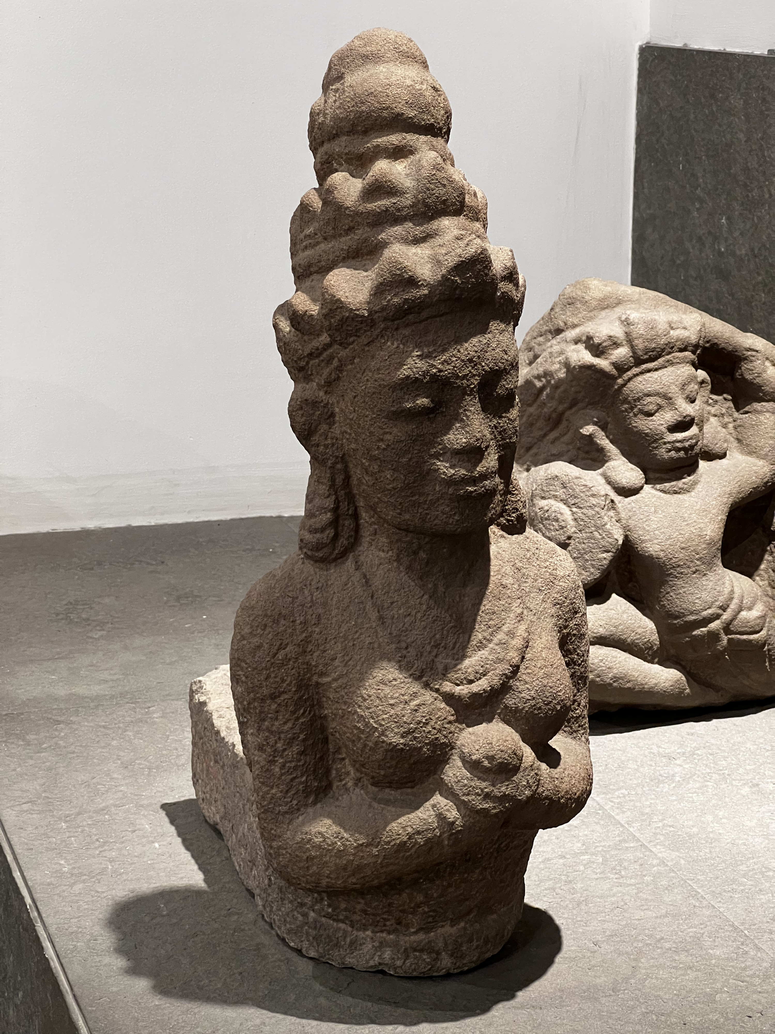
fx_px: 2299
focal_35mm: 77
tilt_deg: -13.2
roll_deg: -0.5
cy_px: 517
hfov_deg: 19.1
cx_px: 388
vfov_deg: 25.3
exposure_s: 1/50
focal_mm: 9
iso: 320
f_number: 2.8
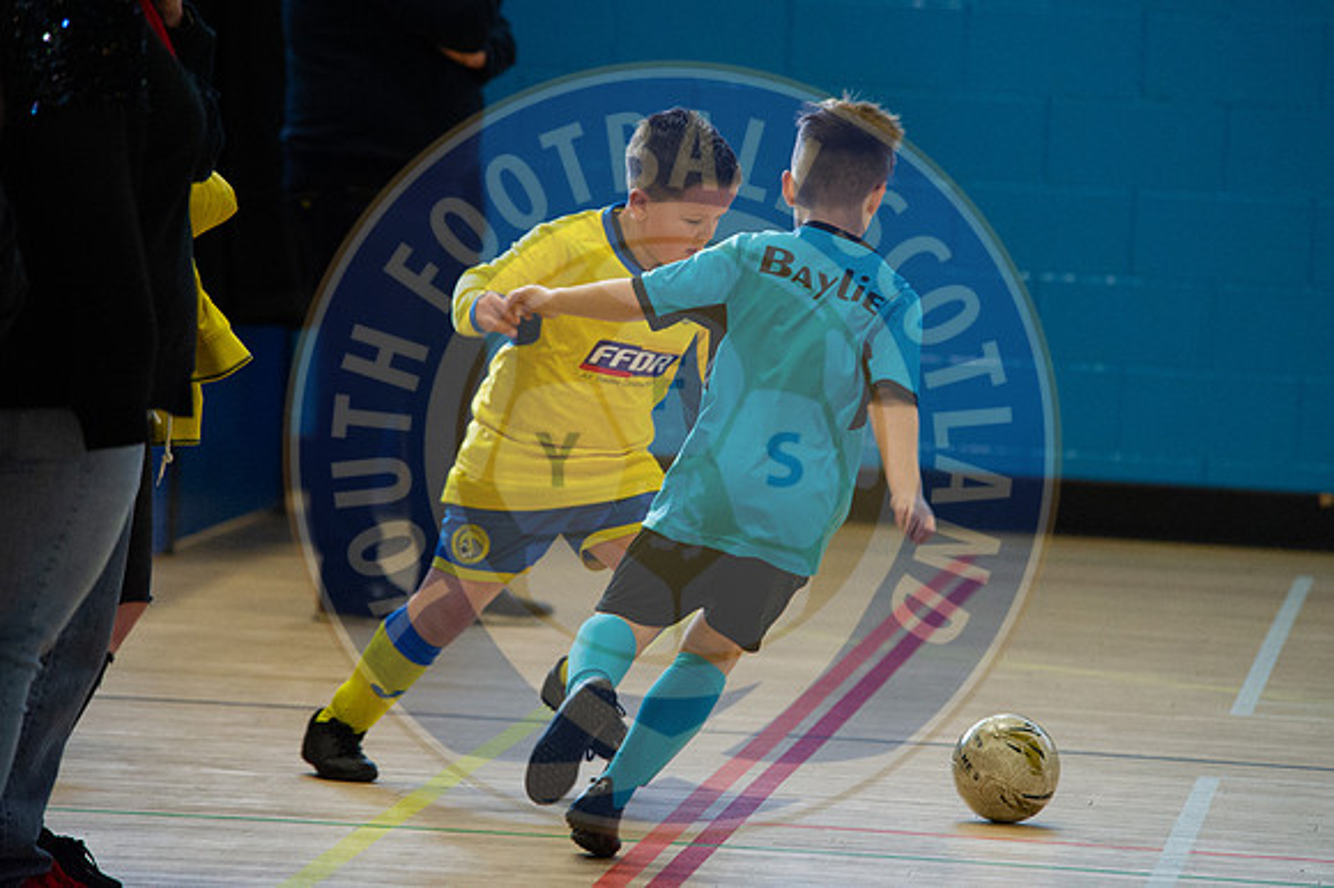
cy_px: 386
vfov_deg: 4.0
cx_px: 667
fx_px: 12555
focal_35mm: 339
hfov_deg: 6.1
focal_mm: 300
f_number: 5.6
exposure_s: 1/400
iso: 6400
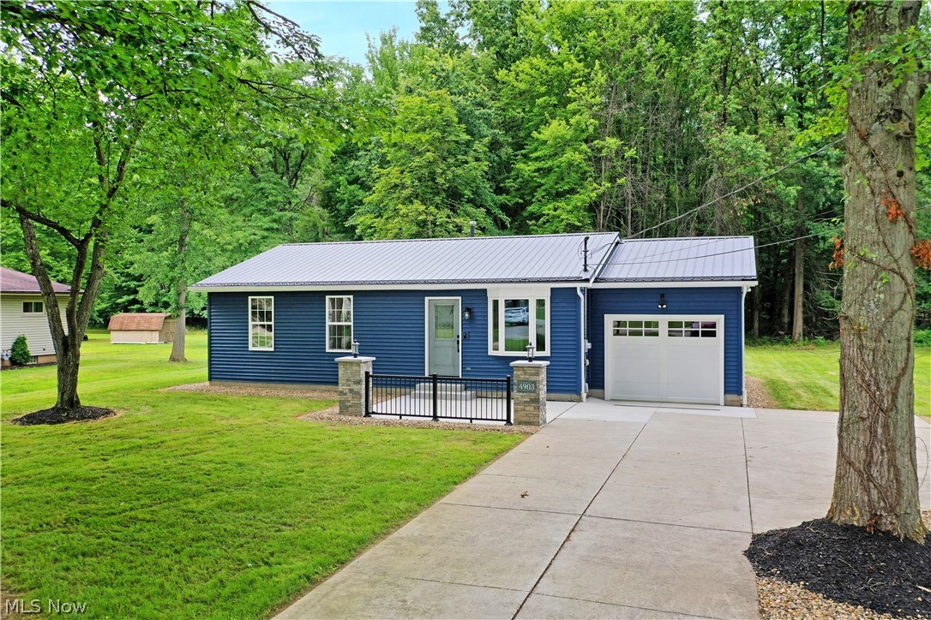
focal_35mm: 28
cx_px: 466
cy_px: 310
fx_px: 724
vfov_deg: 46.4
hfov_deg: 65.5
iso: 100
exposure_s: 1/160
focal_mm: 10.26
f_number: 4.5
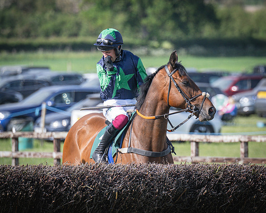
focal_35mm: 548
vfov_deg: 2.8
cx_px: 224
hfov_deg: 3.5
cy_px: 132
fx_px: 4312
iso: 200
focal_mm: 200
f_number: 3.5
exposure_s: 1/1600
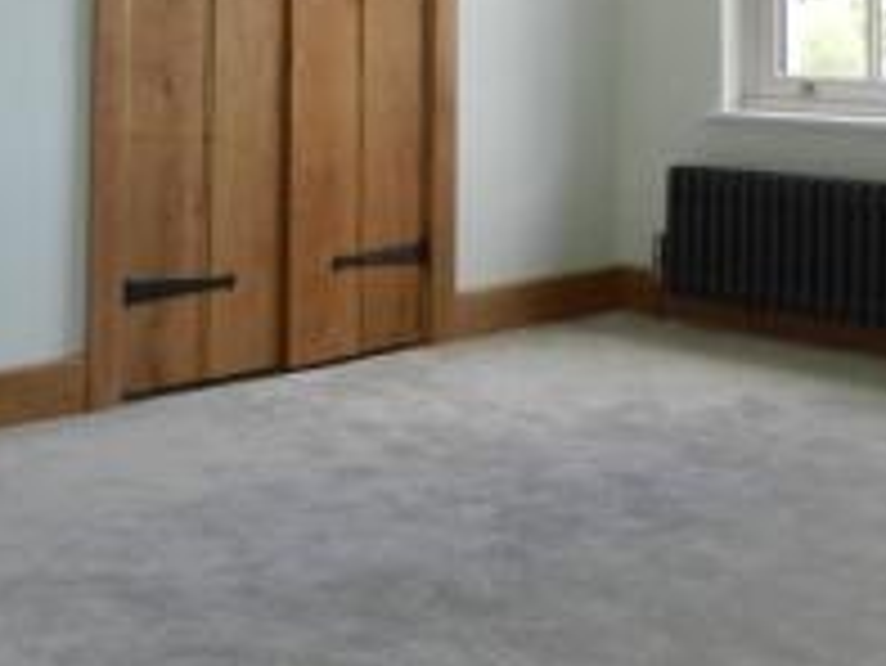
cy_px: -128
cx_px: 650
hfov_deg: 28.2
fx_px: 1742
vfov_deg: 20.3
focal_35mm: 68
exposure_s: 1/80
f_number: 3.4
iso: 160
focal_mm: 4
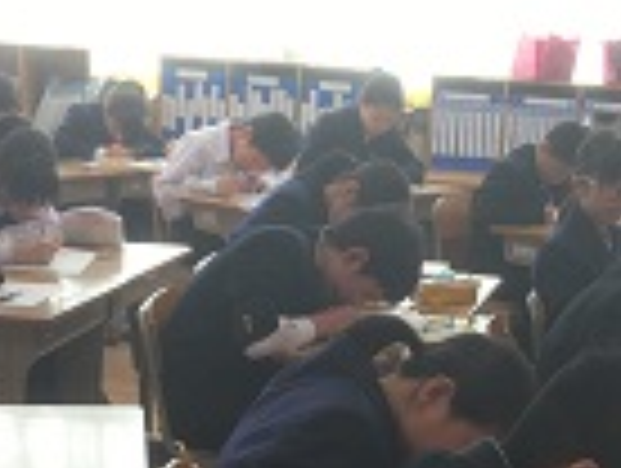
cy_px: 648
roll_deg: -2.7
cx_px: 387
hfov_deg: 23.2
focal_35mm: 84
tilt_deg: -23.3
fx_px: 1510
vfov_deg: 16.4
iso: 32
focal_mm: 4.15
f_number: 2.2
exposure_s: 1/60
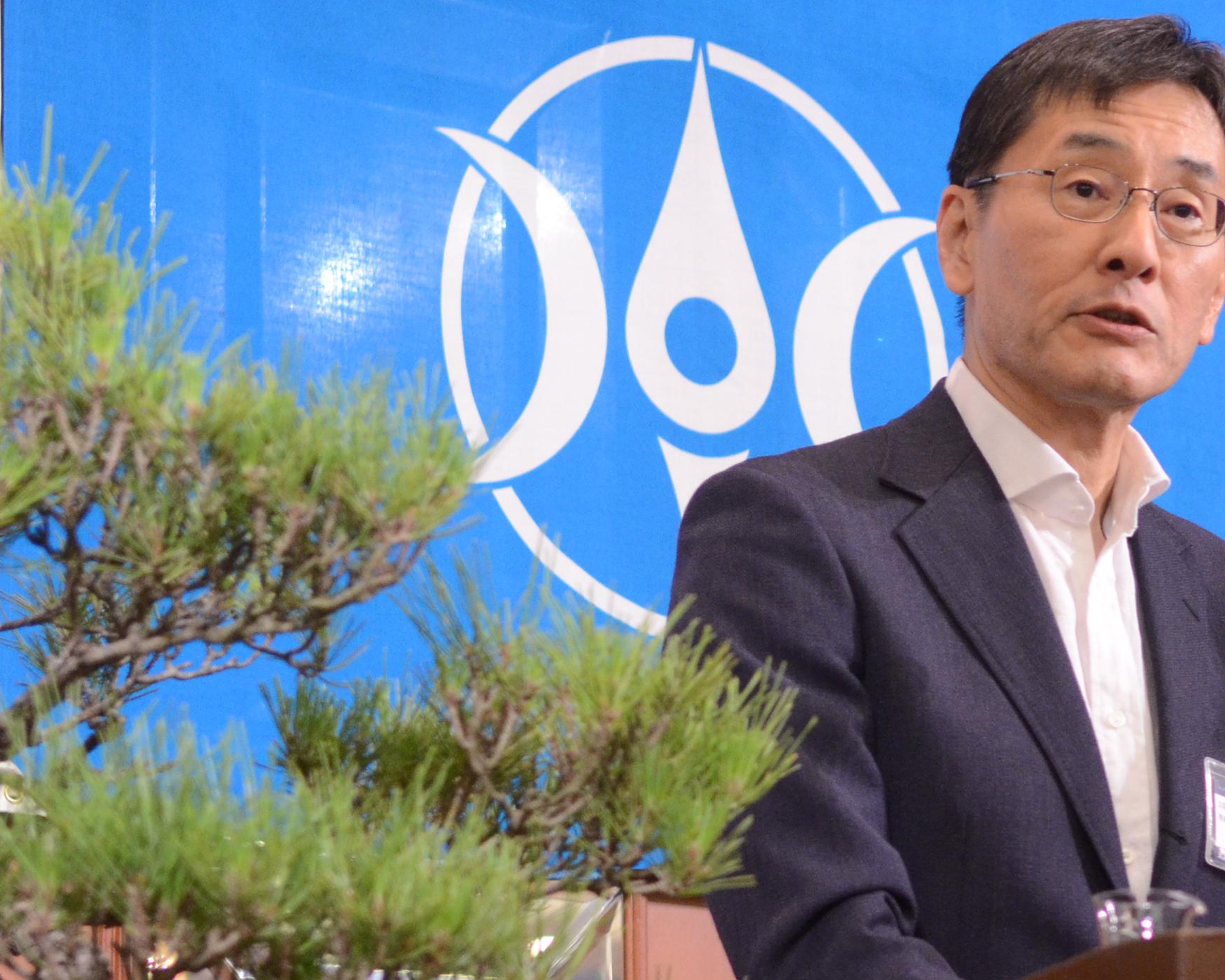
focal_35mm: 164
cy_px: 484
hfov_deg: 11.7
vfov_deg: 9.4
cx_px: 1141
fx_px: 5946
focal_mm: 55
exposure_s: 1/160
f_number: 3.5
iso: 1600
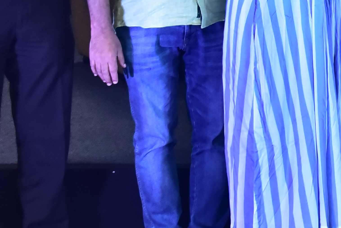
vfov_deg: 10.1
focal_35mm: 135
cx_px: 436
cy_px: 0
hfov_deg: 14.6
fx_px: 1279
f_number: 5.6
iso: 2000
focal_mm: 34
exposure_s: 1/80
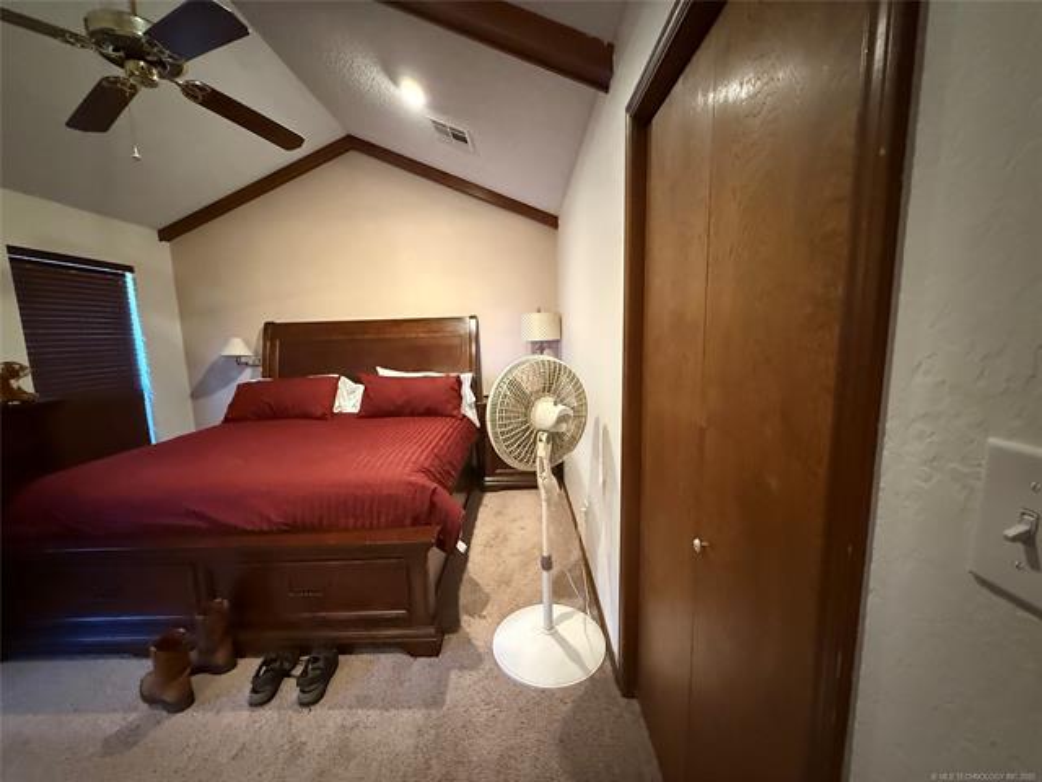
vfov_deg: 85.7
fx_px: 421
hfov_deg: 102.1
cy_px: 391
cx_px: 521
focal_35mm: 14
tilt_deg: -7.1
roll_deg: +1.9
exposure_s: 1/40
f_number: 2.2
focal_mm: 2.22
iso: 1250
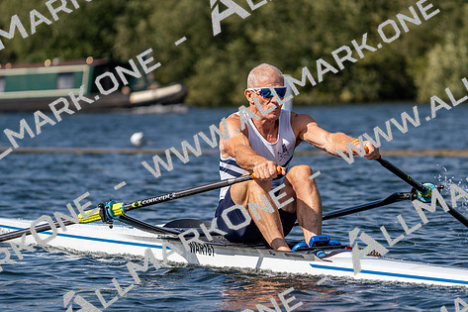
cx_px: 264
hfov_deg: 6.6
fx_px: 4067
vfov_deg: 4.4
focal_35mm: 313
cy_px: 181
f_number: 5.6
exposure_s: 1/1600
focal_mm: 255
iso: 160
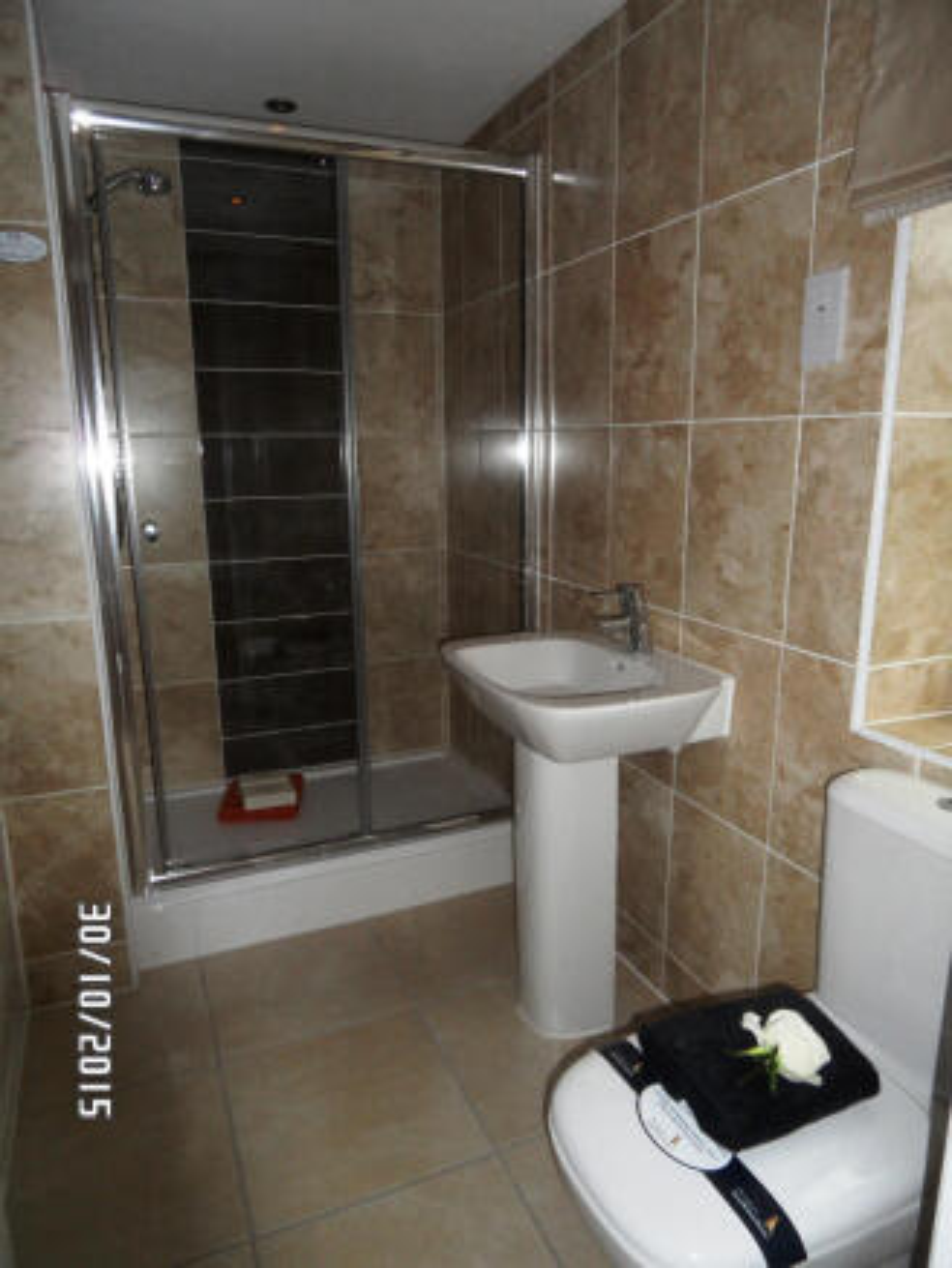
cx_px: 476
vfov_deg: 79.0
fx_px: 770
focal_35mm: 21
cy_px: 634
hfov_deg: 63.5
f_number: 3.4
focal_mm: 3.6
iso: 100
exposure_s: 1/30
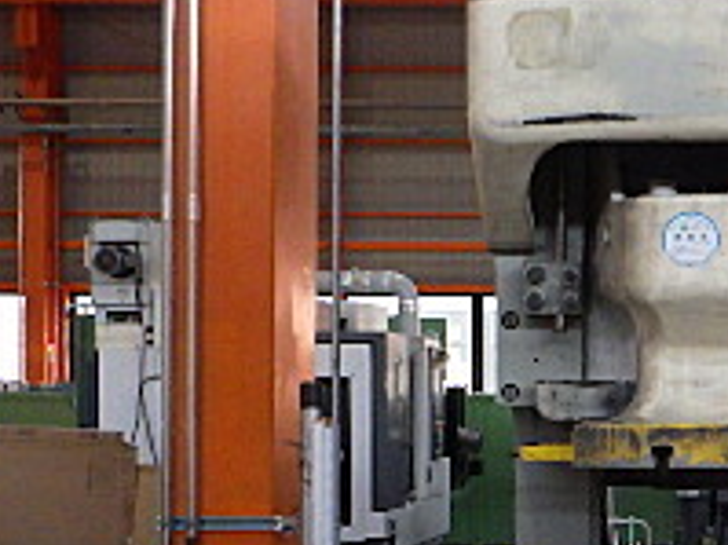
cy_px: 388
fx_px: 1892
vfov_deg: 16.3
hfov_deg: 21.0
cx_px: 728
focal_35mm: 90
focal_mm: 5
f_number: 3.5
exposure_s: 1/45
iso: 160
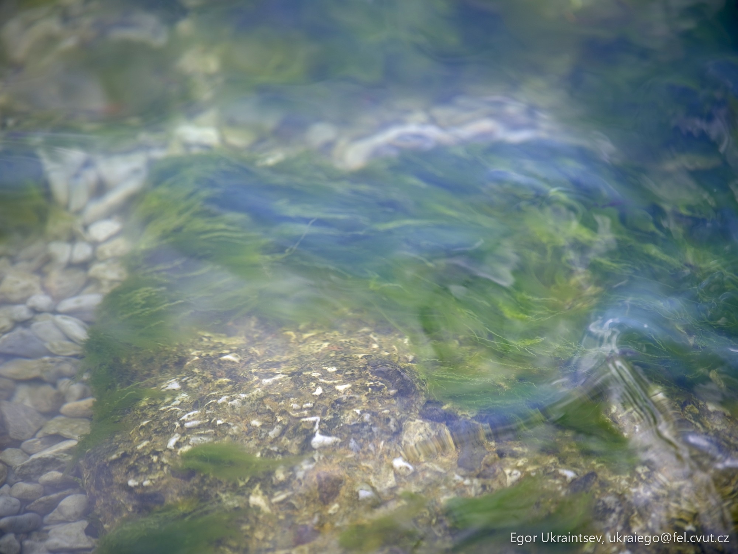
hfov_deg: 12.5
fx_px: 3369
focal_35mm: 158
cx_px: 369
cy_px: 277
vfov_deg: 9.4
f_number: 2.8
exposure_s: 1/320
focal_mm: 200
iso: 200
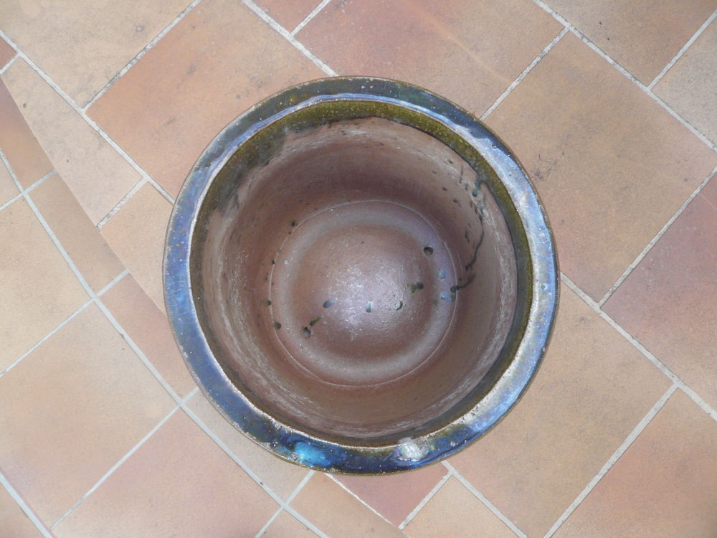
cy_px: 269
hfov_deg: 63.4
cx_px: 358
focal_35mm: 28
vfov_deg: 49.7
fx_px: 580
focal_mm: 4.6
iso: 100
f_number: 2.8
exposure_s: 1/100
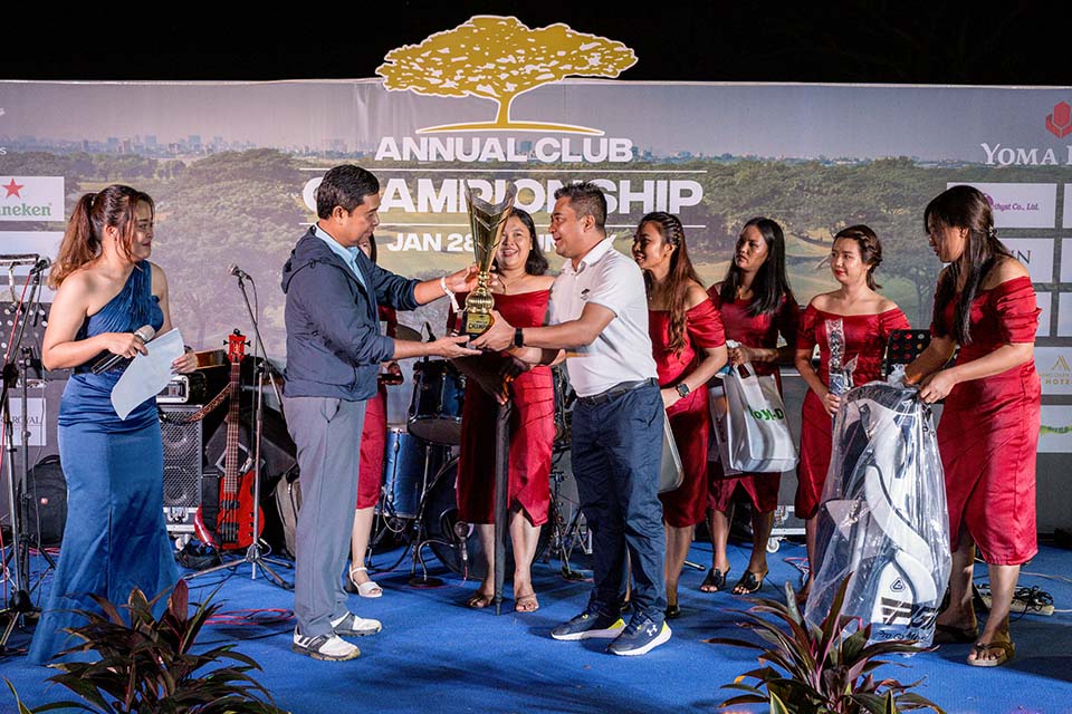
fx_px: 1072
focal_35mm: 36
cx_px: 536
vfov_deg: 36.9
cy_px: 357
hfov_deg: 53.1
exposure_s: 1/200
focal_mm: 36
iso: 2000
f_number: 5.6
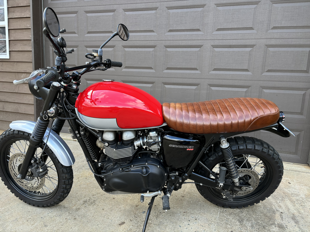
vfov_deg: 53.1
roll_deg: -2.5
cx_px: 155
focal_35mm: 26
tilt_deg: -8.5
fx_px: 233
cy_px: 116
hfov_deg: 67.3
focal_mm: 5.96
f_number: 1.6
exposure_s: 1/132
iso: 32
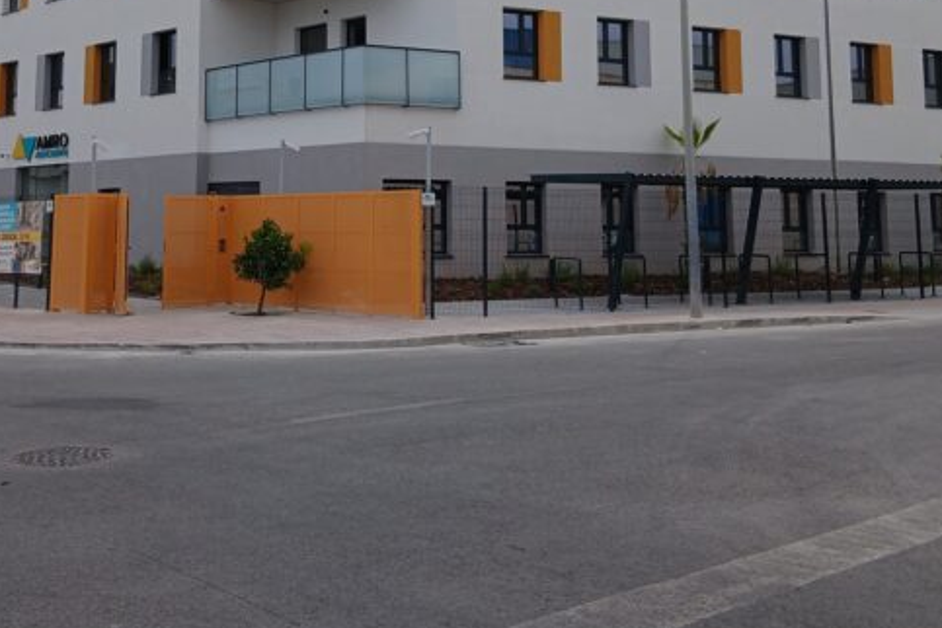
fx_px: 1125
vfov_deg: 30.2
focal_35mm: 43
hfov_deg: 45.1
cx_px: 363
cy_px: 96
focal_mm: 3.98
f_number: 1.8
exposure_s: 1/984
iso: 20
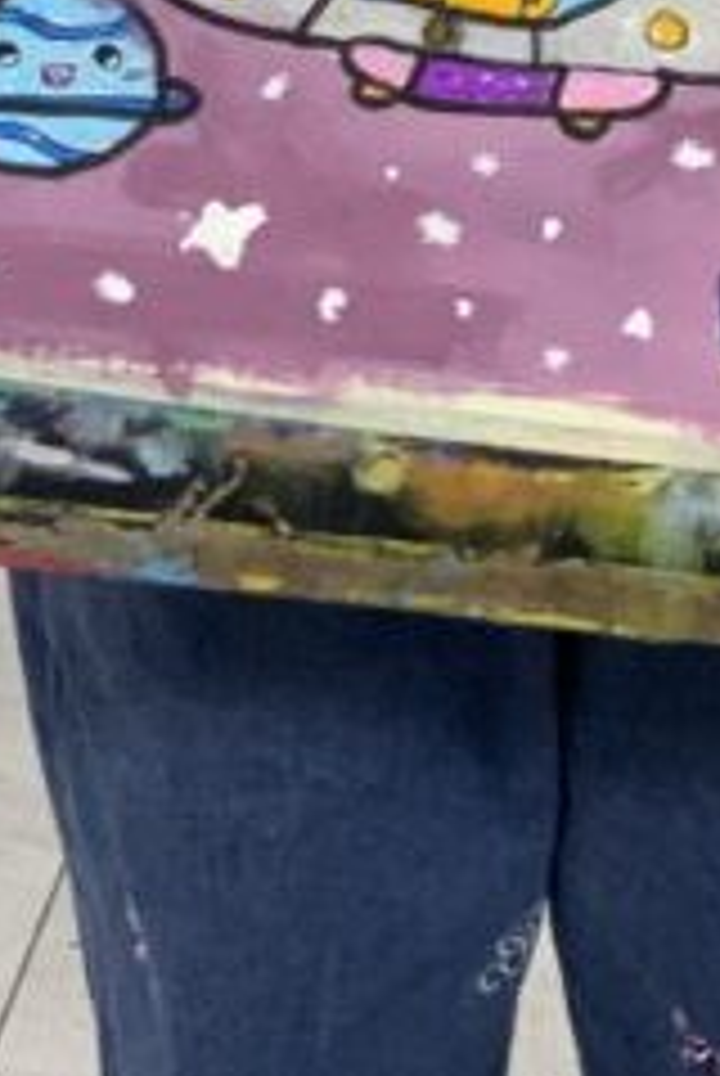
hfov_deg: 10.9
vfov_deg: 14.3
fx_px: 3769
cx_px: 590
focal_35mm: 126
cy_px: -891
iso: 50
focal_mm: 3
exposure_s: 1/100
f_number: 1.8
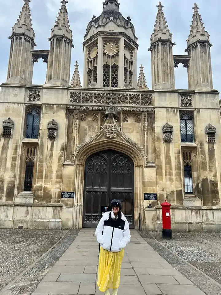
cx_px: 110
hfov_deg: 53.1
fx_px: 221
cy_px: 148
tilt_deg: +12.5
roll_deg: -0.3
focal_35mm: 26
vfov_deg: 67.3
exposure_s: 1/387
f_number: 1.5
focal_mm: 5.7
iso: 50
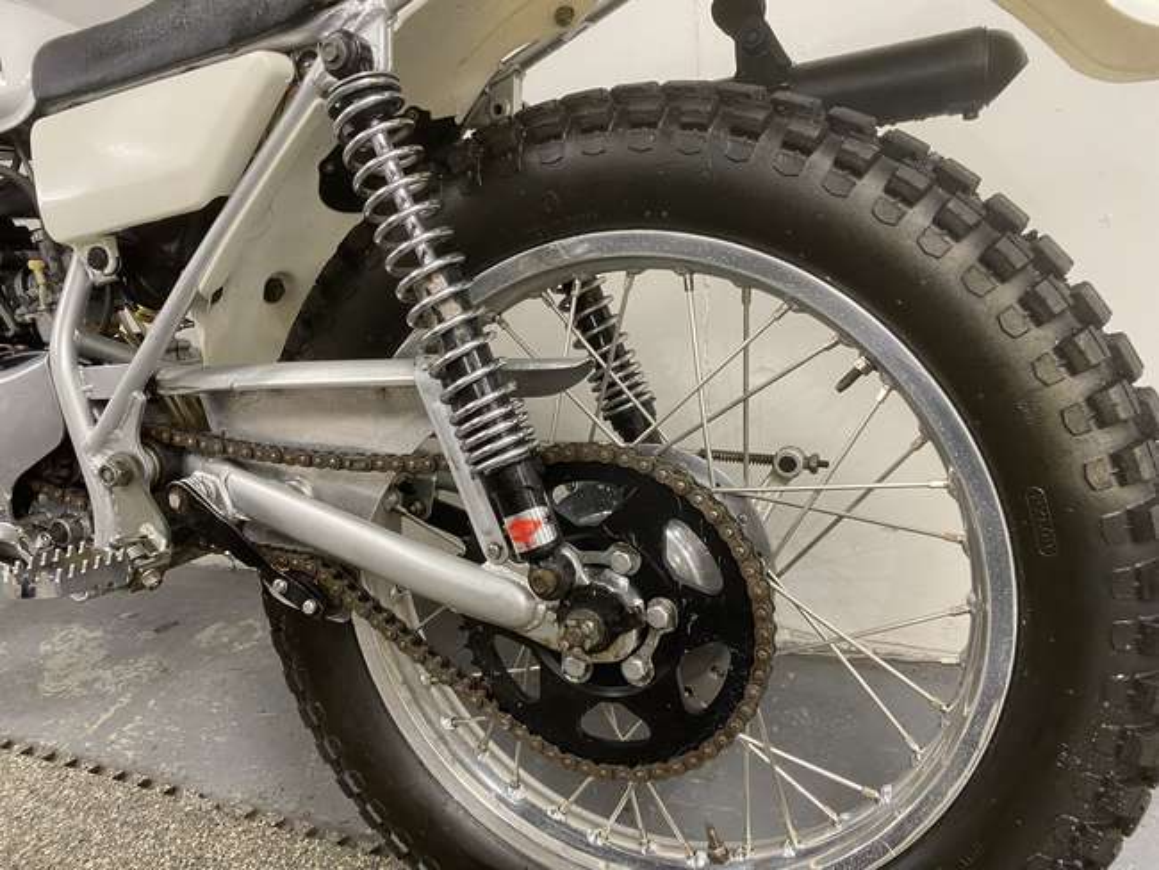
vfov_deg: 53.1
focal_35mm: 26
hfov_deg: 67.3
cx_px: 580
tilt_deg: -17.3
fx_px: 871
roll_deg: +7.2
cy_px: 435
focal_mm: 4.25
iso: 200
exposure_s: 1/50
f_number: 1.8
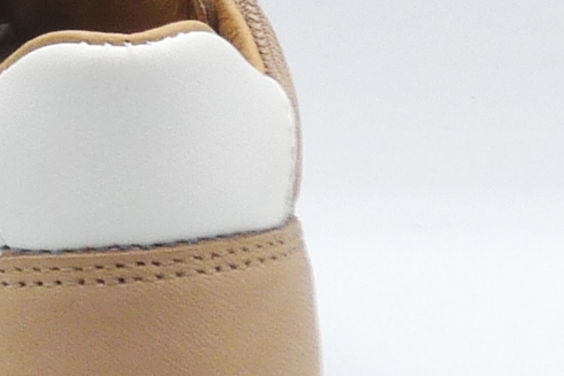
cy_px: 254
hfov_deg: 7.7
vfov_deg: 5.2
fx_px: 4153
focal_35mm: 265
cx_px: -43
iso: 100
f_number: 4
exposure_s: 1/250
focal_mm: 7.8
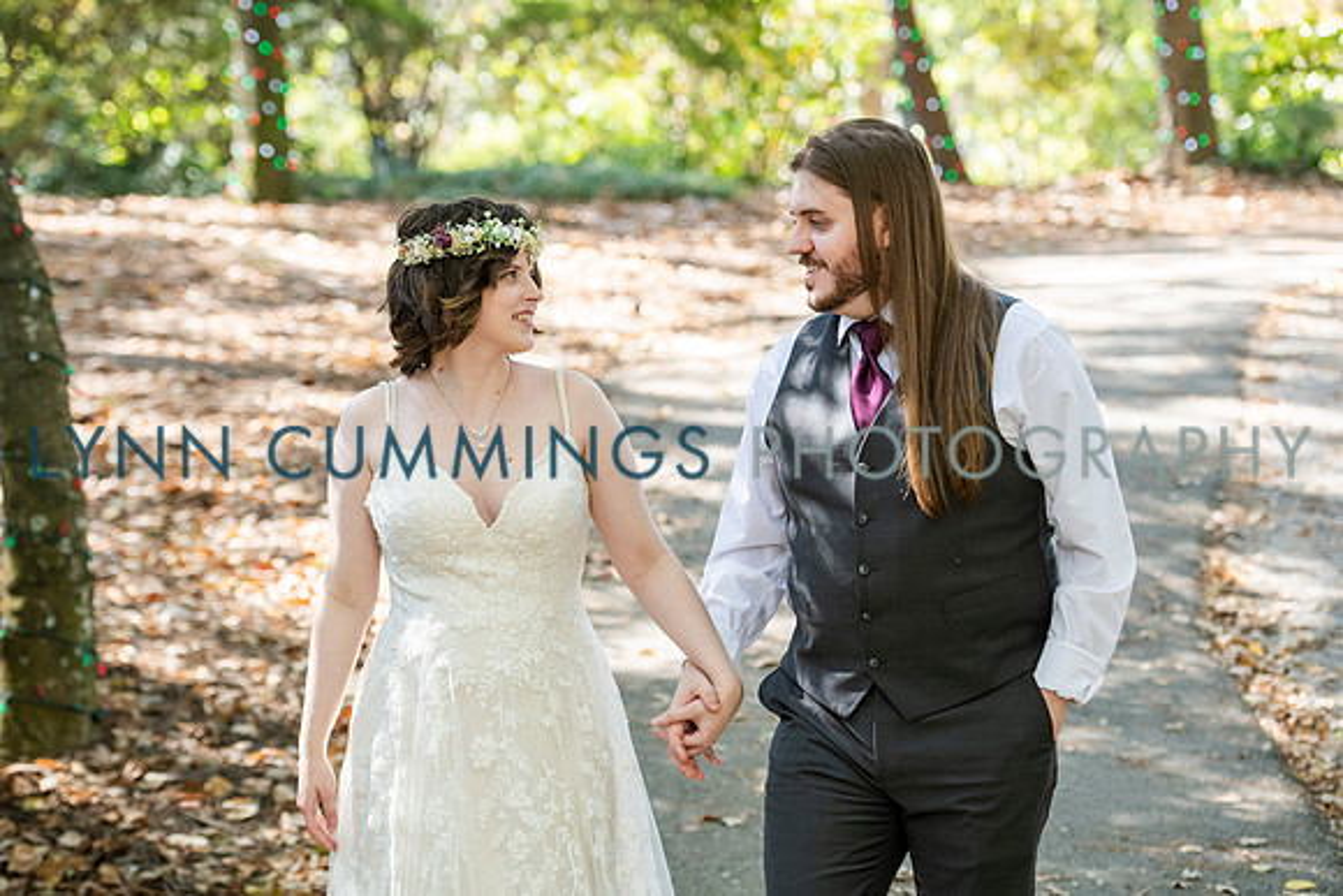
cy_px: 448
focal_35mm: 96
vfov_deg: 14.3
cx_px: 672
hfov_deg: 21.3
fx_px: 3573
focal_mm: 95
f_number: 3.5
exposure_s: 1/400
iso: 800
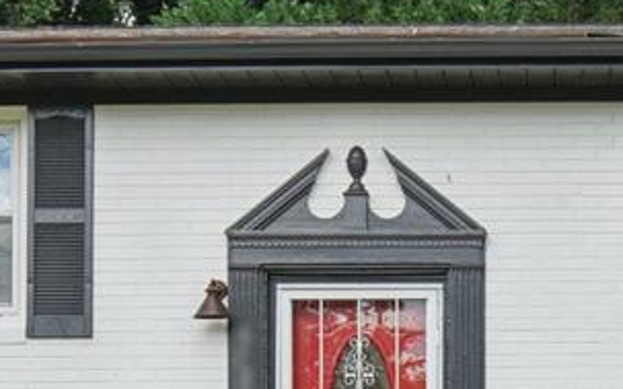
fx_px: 1646
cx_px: 533
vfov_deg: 13.3
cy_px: 366
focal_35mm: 97
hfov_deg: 21.1
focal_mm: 20
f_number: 5.6
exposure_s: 1/160
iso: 125
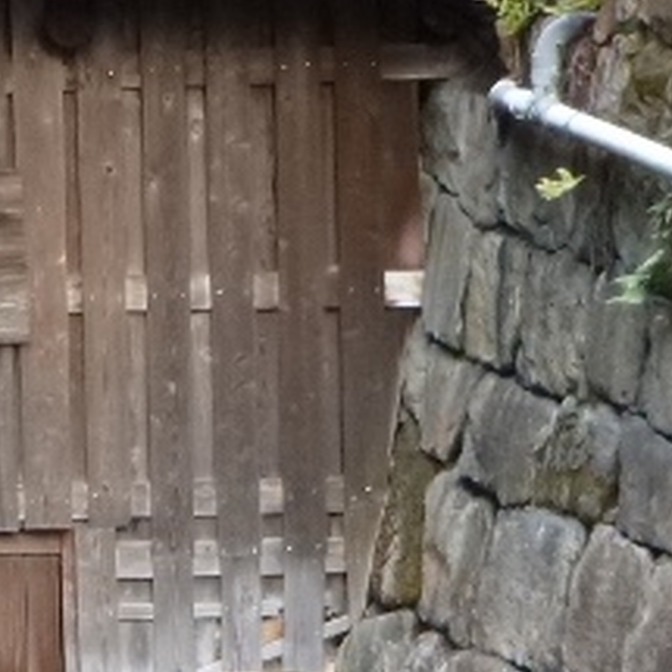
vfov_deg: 10.8
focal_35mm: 160
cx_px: -116
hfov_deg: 10.7
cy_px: 650
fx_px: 3514
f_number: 4.5
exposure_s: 1/50
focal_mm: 6.8
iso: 400
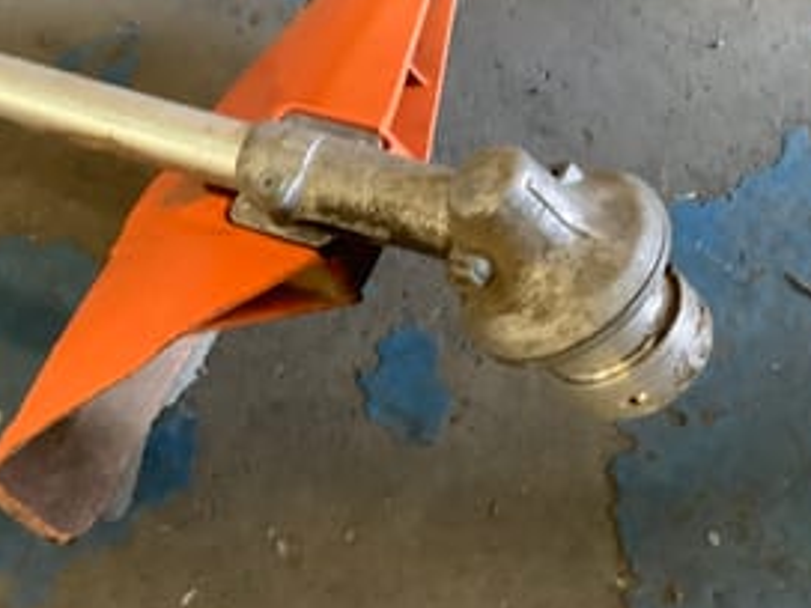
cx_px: 361
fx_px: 1335
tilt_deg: -57.9
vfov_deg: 25.7
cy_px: 317
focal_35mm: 57
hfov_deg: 33.7
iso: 500
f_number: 2.4
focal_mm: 3.3
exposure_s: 1/25
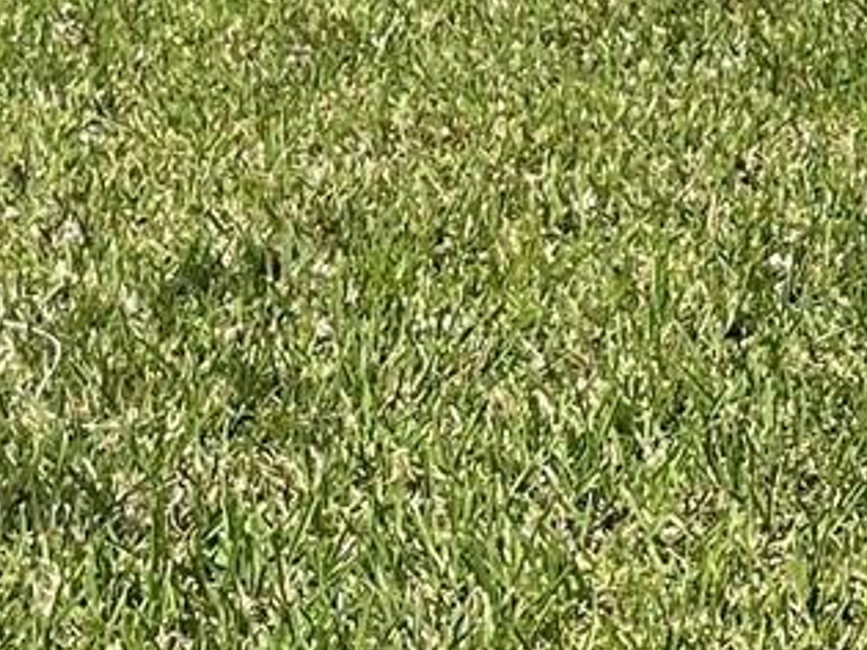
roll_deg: -0.4
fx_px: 4231
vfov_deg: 8.0
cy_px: -969
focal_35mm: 169
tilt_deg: +0.1
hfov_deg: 11.4
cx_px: 1159
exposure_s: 1/2451
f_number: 1.6
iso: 32
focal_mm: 4.2
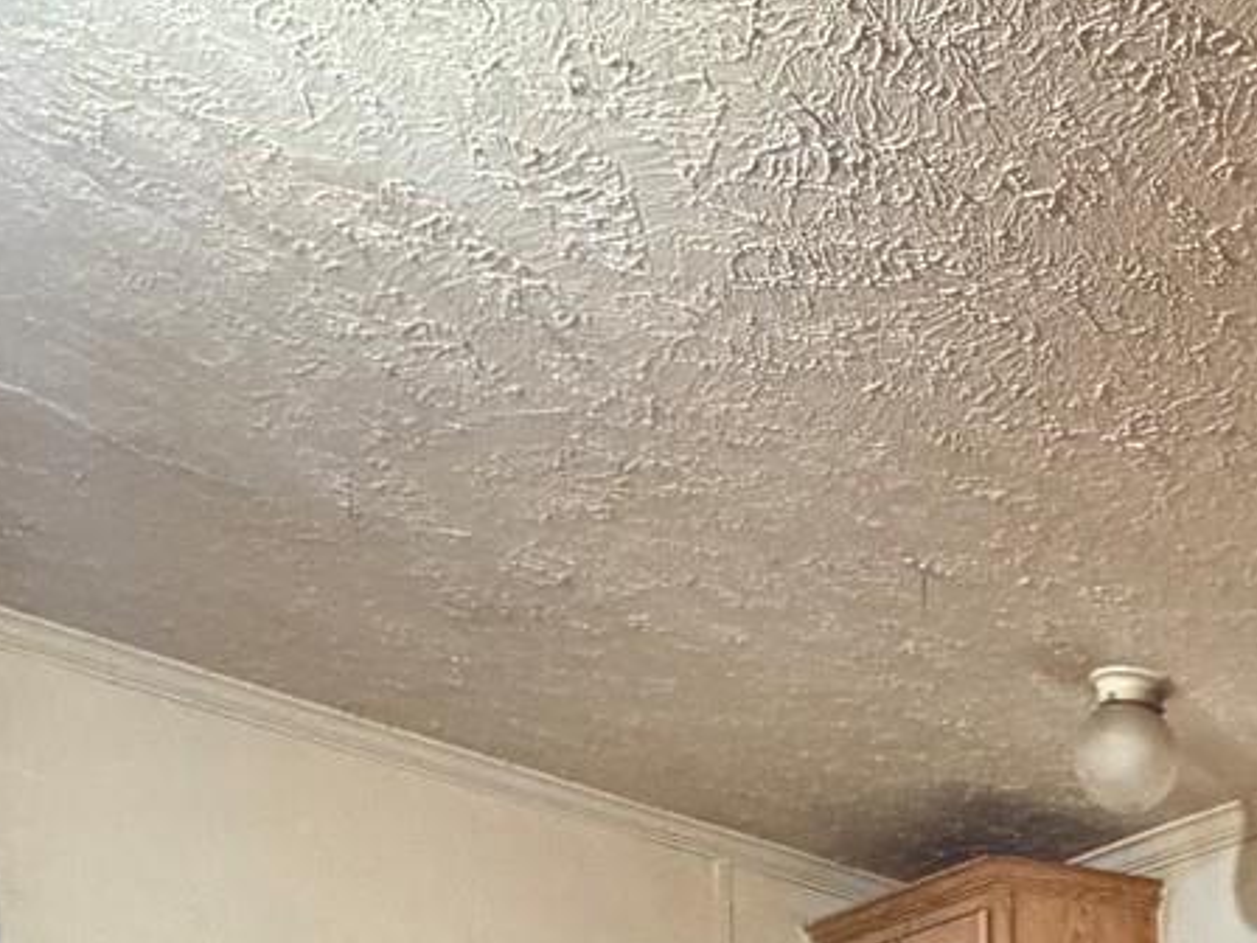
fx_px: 2324
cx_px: 1347
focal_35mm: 64
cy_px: 1732
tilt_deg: -8.2
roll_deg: +0.6
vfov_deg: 17.9
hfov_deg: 27.9
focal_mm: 2.22
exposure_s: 1/60
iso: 1000
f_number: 2.2
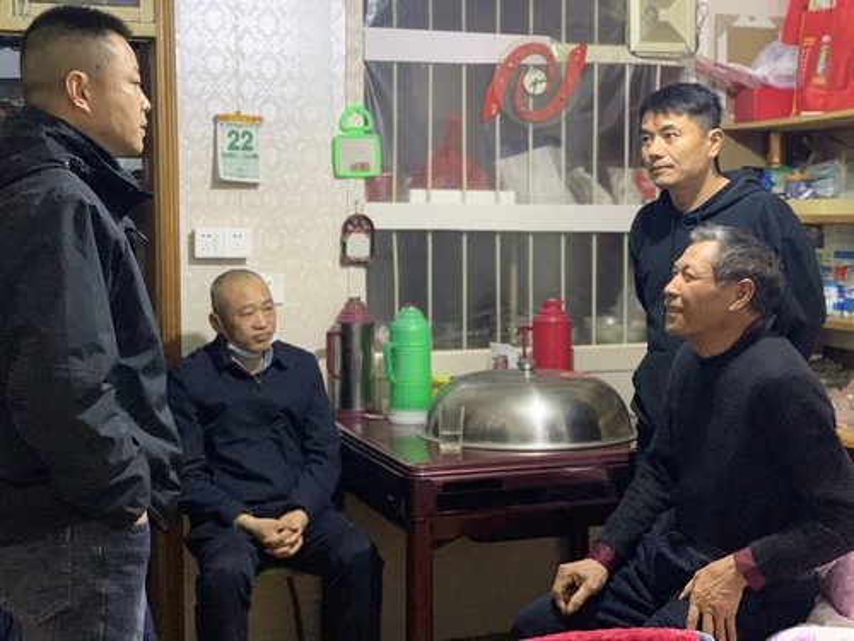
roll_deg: -0.3
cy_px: 320
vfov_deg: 28.0
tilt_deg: -3.2
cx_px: 427
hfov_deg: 36.8
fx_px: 1283
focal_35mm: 52
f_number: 2.4
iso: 500
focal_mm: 6
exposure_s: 1/32
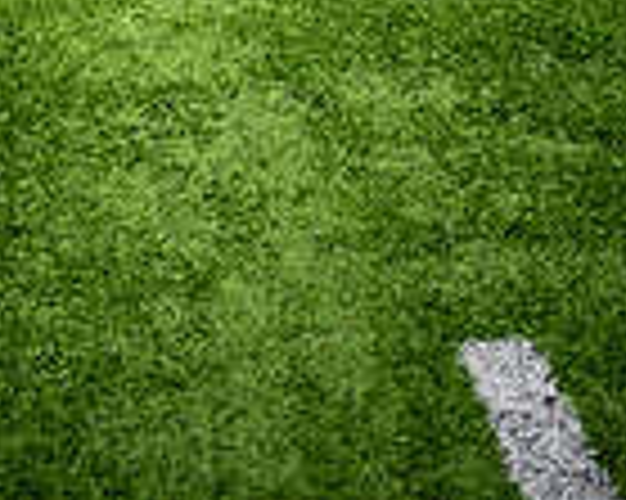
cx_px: 95
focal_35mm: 73
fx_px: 1352
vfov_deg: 16.1
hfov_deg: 25.5
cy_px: -509
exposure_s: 1/500
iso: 100
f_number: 2.8
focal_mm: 24
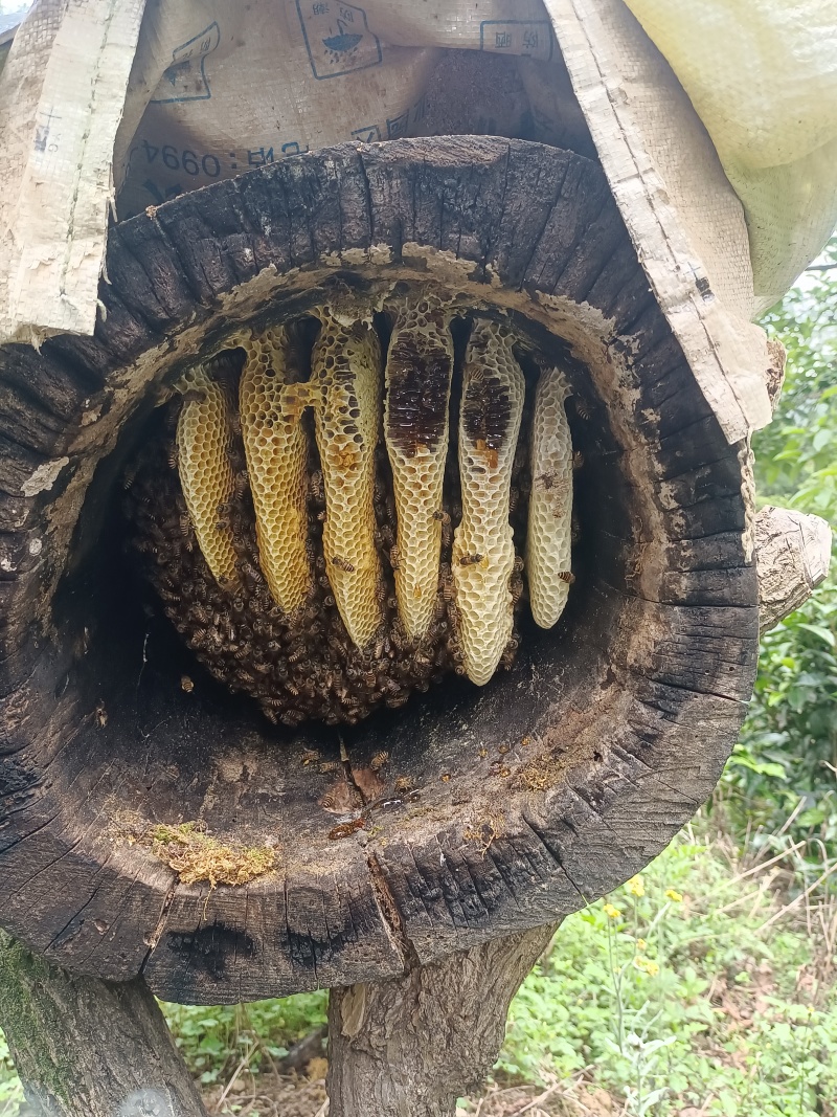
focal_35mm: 33
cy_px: 558
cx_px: 418
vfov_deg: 55.4
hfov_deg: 42.9
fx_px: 1064
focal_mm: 4.71
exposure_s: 1/100
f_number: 1.79
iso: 216
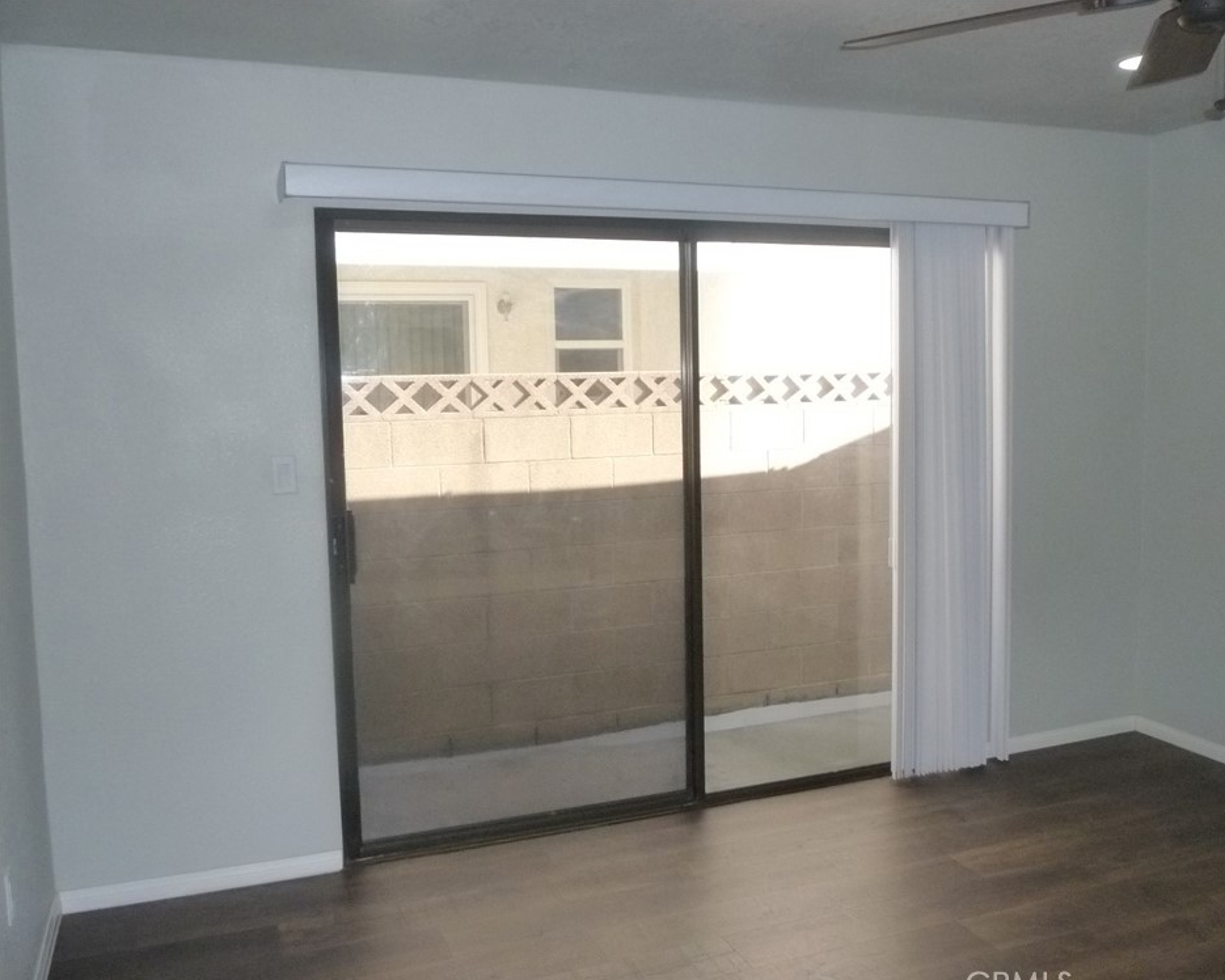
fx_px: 1124
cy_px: 499
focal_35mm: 31
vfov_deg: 47.1
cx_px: 668
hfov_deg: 57.1
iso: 400
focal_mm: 5.2
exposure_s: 1/320
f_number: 3.3
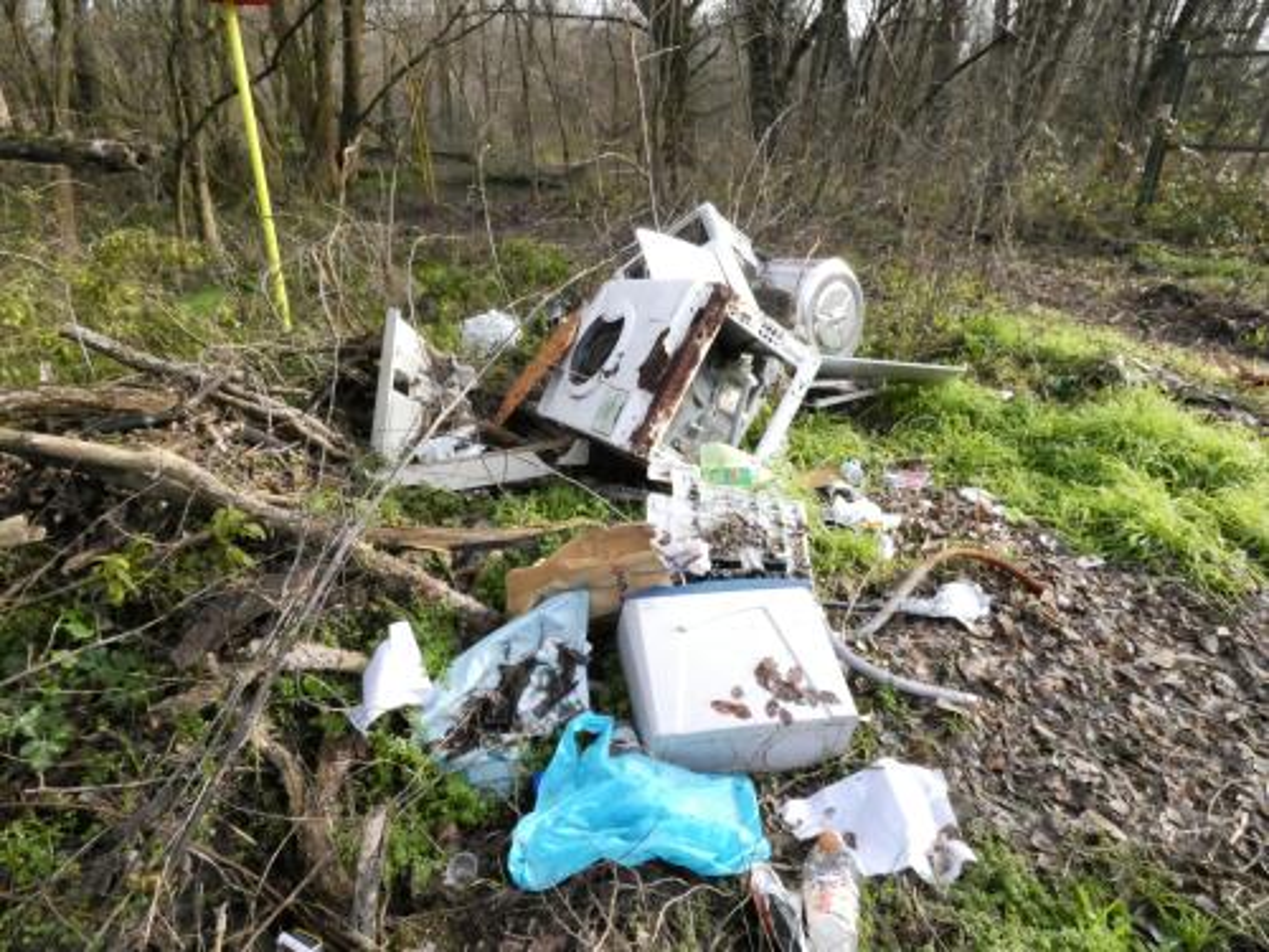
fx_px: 733
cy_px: 476
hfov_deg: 81.7
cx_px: 634
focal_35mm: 20
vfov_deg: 66.0
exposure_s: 1/500
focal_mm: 3.6
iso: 1600
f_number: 8
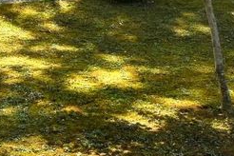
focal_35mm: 81
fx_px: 527
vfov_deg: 15.3
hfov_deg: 22.5
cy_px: -89
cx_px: -66
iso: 400
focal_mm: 13
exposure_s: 1/250
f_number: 10
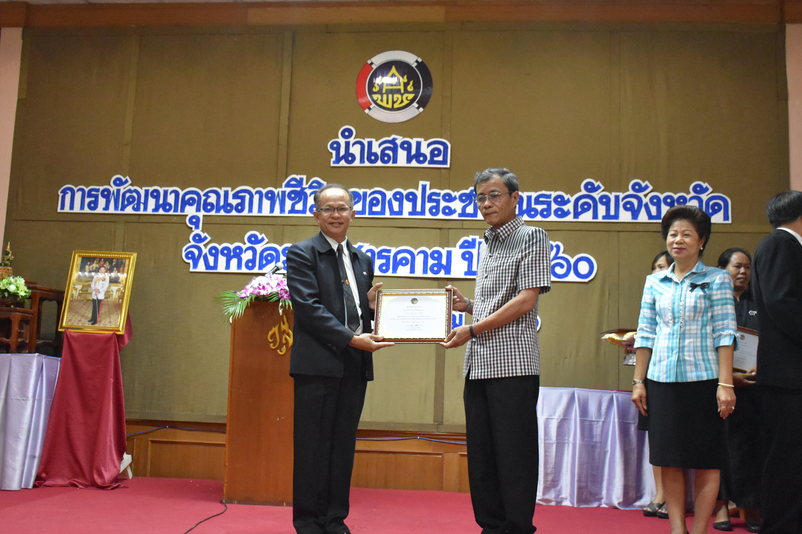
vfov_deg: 35.0
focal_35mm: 38
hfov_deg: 50.7
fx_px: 846
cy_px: 286
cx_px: 406
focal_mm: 22
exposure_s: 1/60
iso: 5000
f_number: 3.5
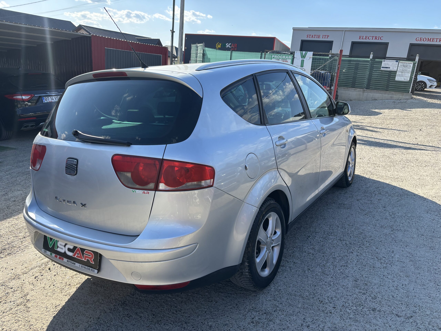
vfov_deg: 53.1
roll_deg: -4.6
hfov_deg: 67.3
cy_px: 166
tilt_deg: -14.9
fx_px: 331
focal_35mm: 26
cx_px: 220
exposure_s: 1/1311
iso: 50
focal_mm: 5.96
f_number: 1.6
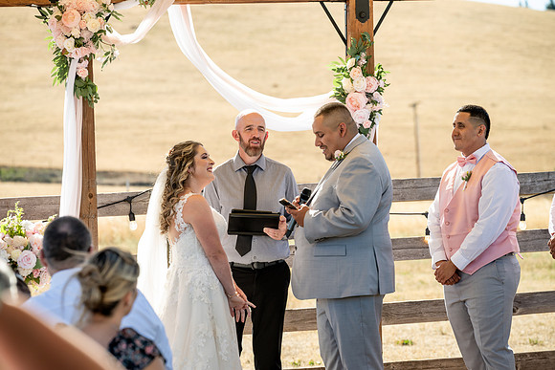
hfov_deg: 13.7
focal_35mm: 150
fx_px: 2313
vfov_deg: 9.2
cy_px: 185
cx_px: 278
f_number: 5
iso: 250
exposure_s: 1/400
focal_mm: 150
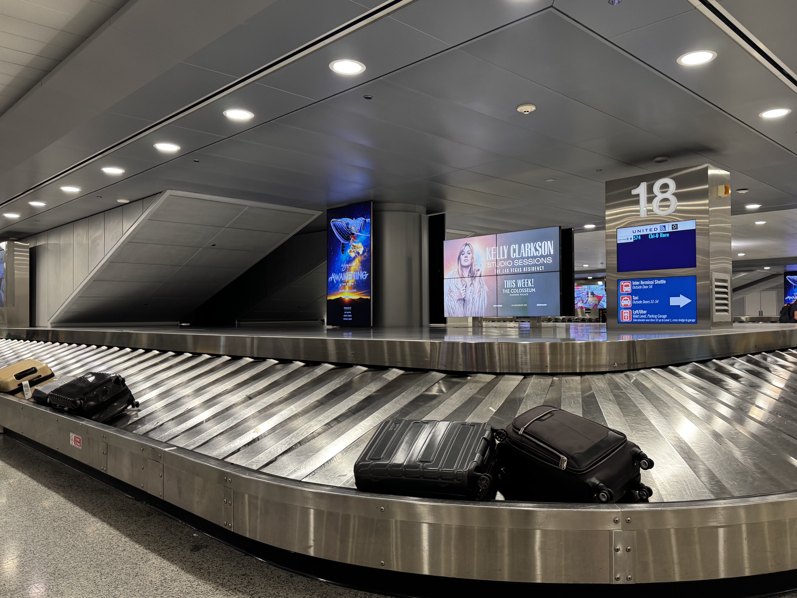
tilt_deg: +0.7
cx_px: 444
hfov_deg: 65.1
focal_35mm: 27
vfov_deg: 51.4
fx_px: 622
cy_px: 303
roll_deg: +0.7
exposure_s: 1/60
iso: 160
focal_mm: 6.76
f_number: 1.78
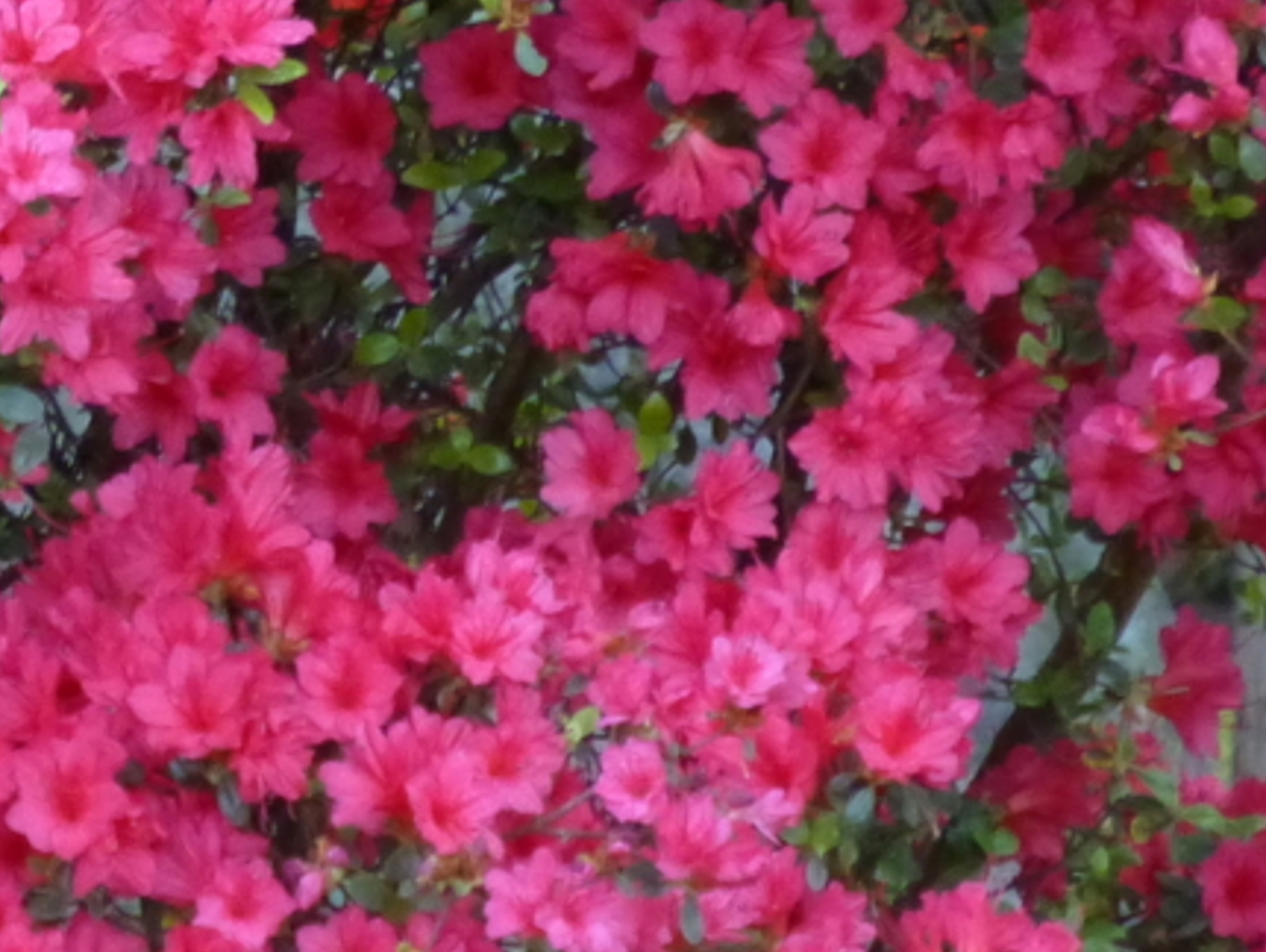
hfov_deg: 2.7
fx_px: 27013
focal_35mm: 738
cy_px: -91
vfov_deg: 2.0
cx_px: -731
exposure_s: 1/30
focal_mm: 35.6
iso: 400
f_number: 5.5
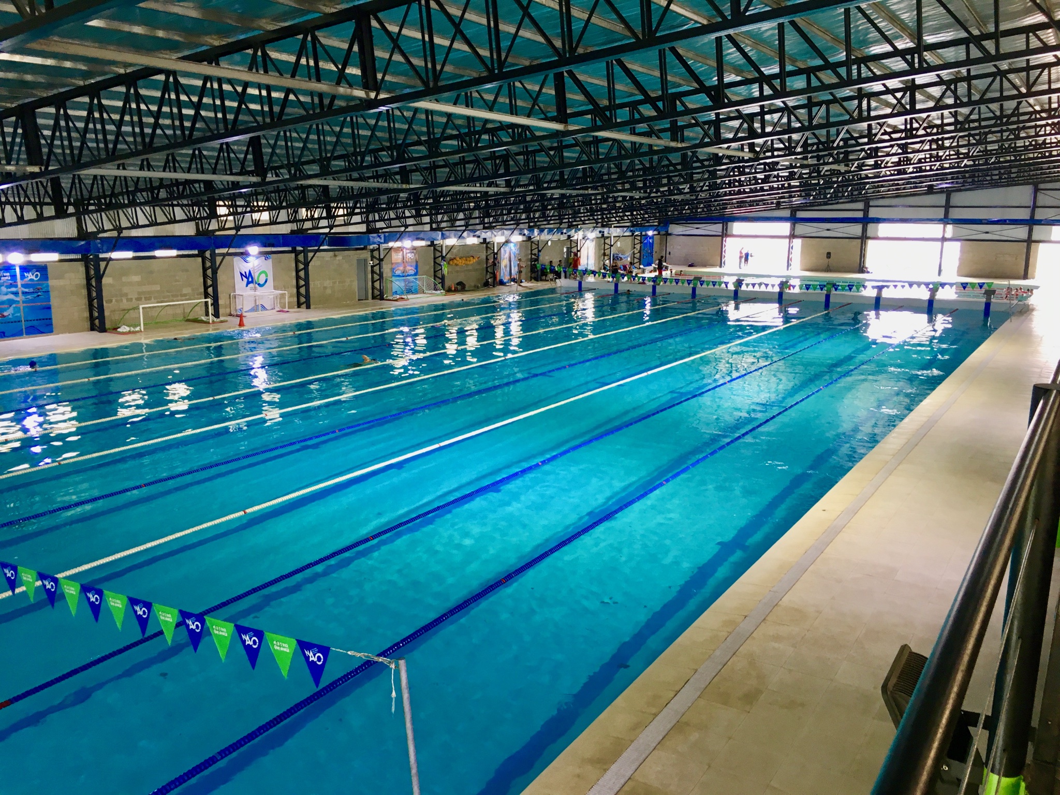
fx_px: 888
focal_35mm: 29
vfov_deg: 48.2
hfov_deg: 61.7
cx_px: 530
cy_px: 398
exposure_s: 1/33
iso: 80
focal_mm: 4.15
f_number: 2.2
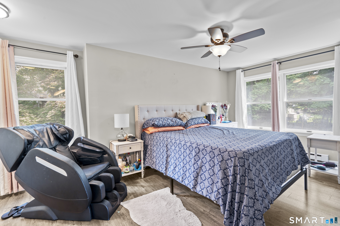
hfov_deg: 96.7
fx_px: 151
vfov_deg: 73.7
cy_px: 113
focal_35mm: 16
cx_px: 170
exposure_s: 1.6
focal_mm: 16
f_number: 9
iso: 200
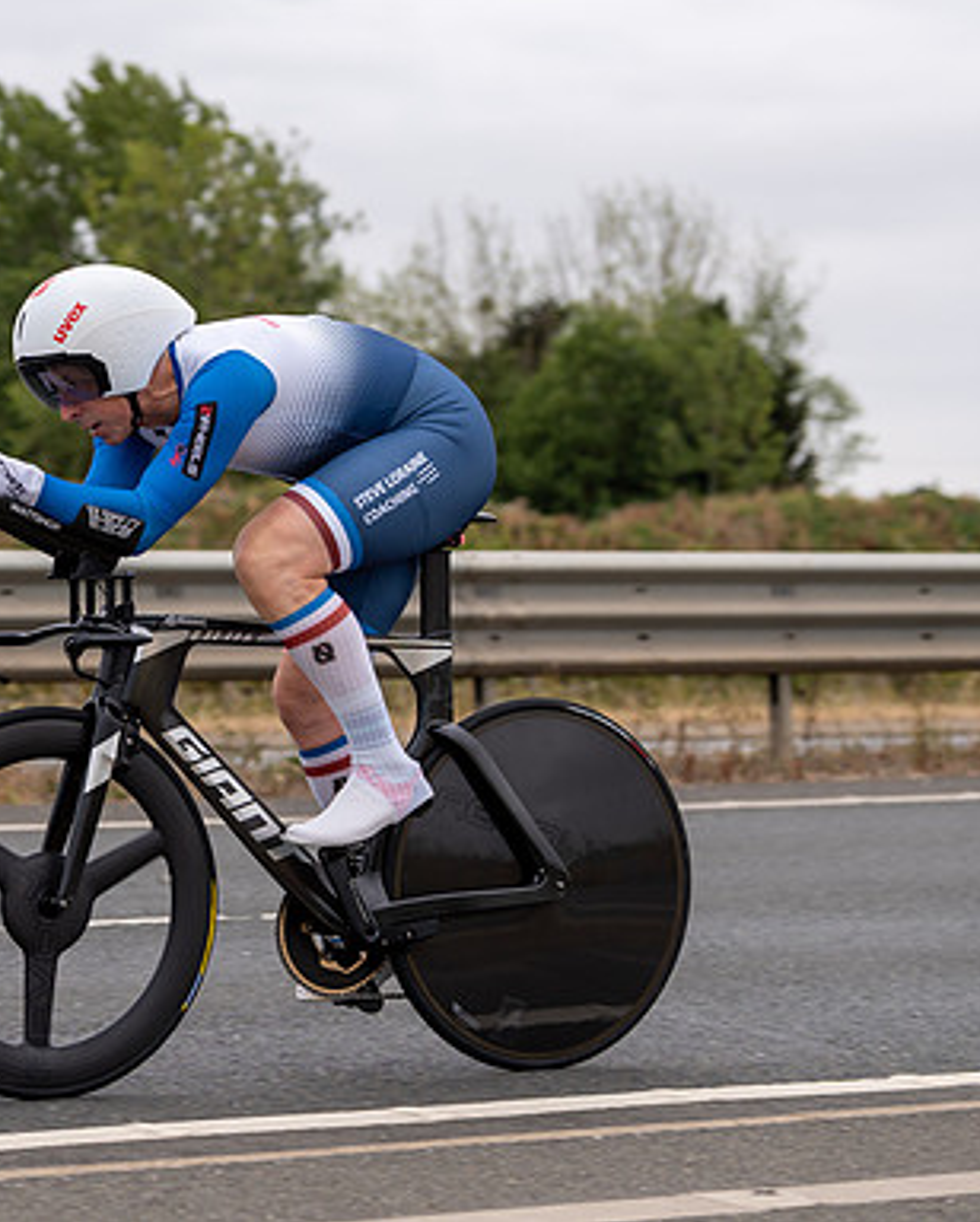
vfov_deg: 15.3
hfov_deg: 12.2
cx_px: 116
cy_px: 607
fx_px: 4561
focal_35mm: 126
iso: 100
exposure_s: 1/800
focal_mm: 70
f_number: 3.5
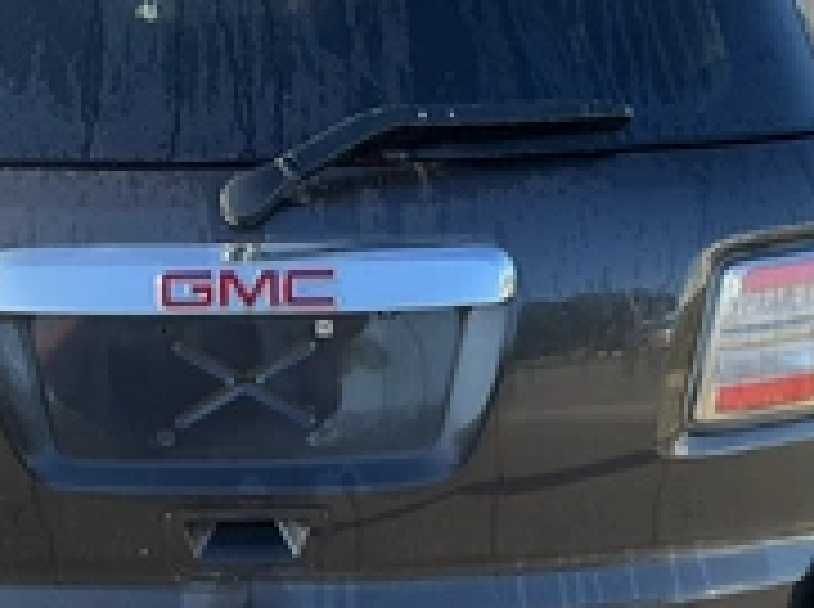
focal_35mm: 62
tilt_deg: -24.0
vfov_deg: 23.2
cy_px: 500
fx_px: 1455
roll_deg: +2.4
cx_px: 220
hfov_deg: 30.8
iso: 25
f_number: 1.8
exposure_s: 1/286
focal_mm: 3
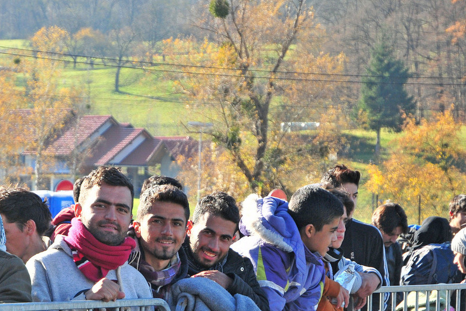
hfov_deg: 13.5
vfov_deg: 9.0
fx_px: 1968
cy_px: 228
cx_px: 106
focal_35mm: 152
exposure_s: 1/500
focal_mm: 56
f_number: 5.3
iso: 320
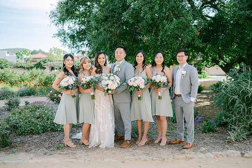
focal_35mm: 35
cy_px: 84
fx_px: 245
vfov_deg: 37.8
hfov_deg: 54.5
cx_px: 126
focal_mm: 35
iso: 100
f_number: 2
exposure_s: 1/1600
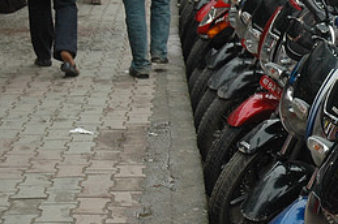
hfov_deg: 14.3
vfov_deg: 9.9
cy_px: 28
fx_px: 1294
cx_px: 442
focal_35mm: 138
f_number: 4.5
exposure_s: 1/640
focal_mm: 34
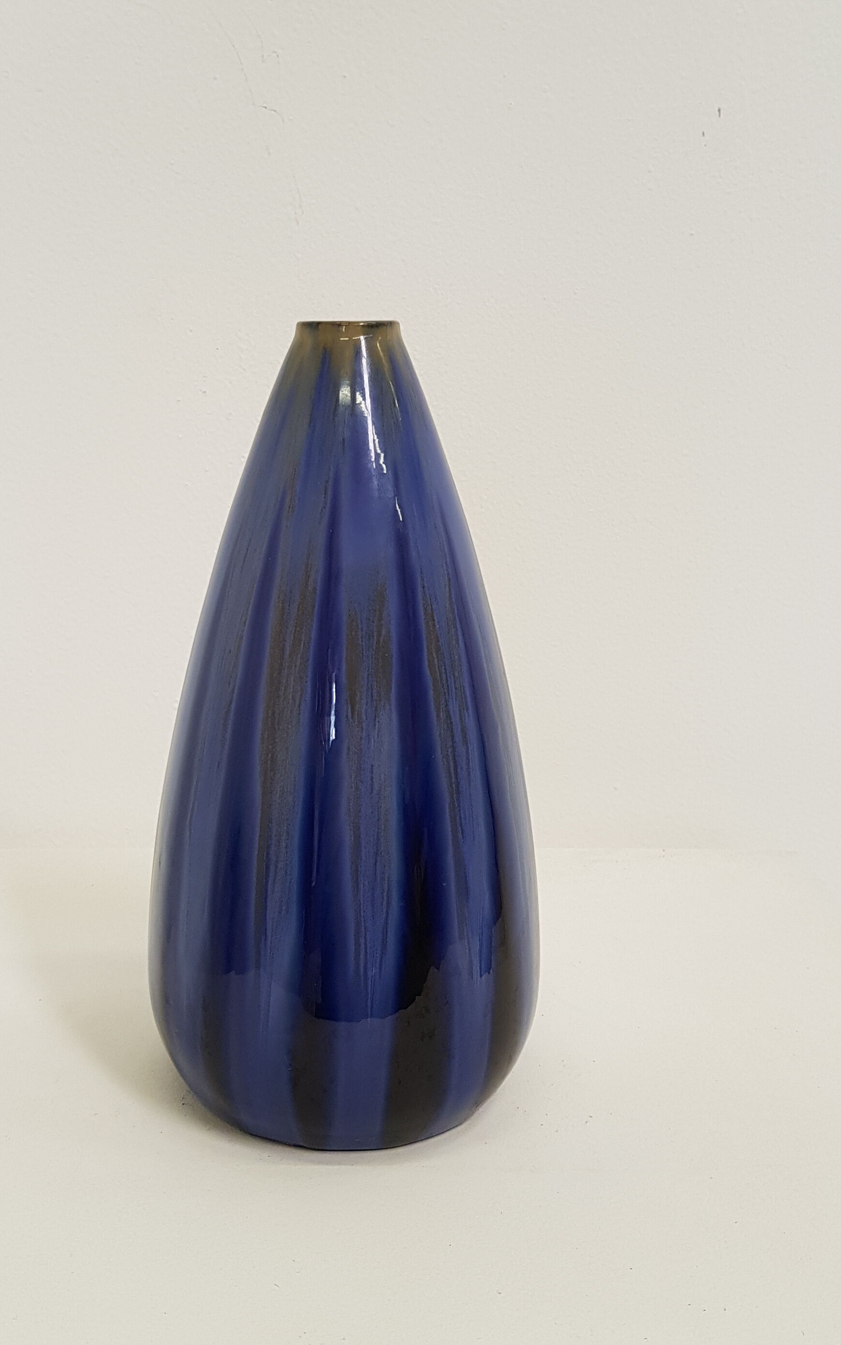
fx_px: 1467
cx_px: 317
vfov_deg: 49.2
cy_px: 614
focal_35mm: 40
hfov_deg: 31.8
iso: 80
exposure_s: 1/50
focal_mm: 4.2
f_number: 1.7
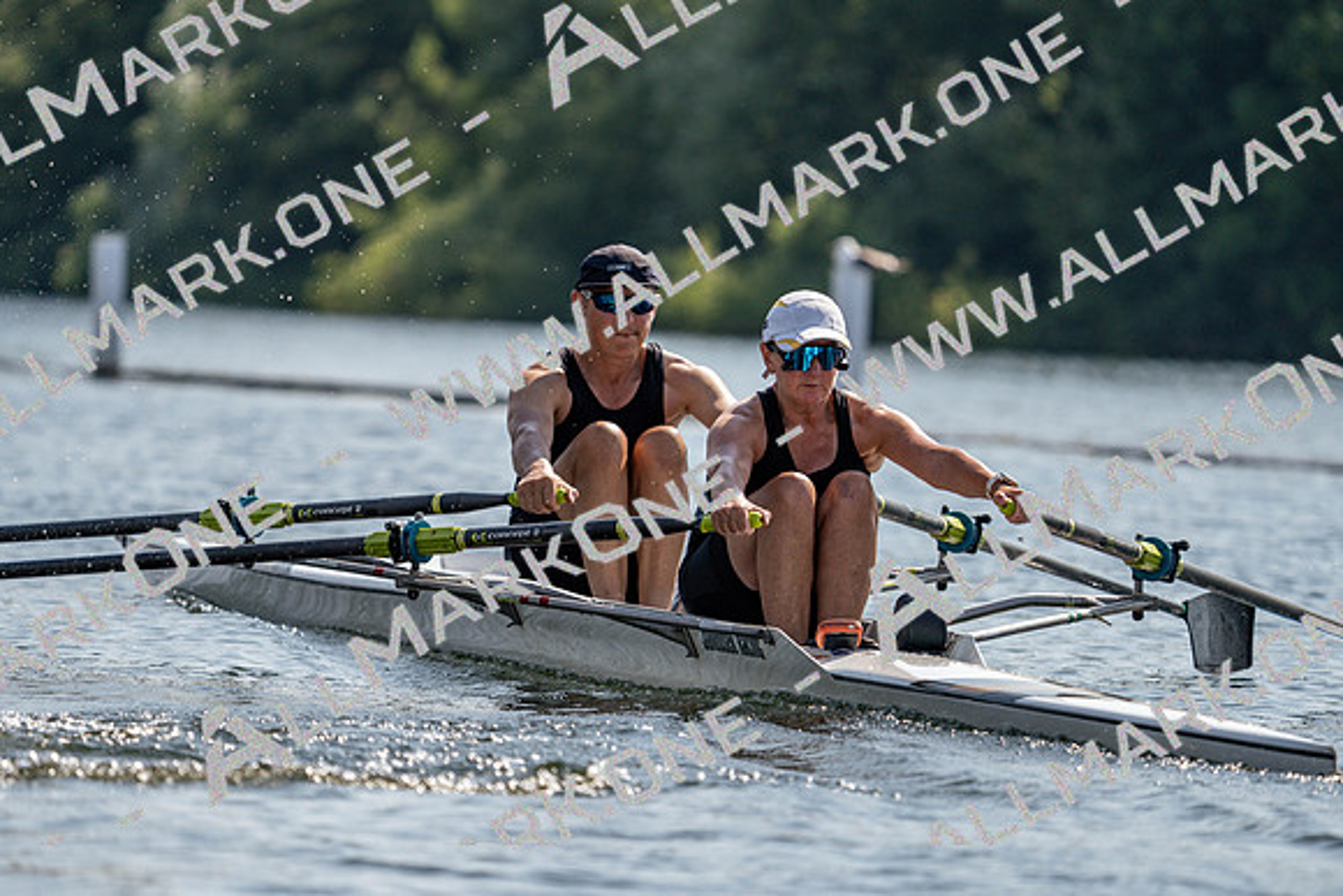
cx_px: 672
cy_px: 448
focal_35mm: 353
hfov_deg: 5.8
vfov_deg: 3.9
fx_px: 13171
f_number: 6.3
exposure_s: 1/1600
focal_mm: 353
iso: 160
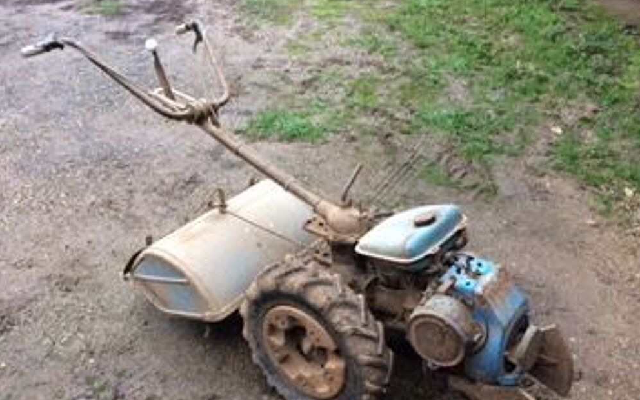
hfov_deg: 61.2
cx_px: 321
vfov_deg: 40.5
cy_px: 225
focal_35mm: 31
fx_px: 541
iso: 50
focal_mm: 4.15
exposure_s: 1/33
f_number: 2.2
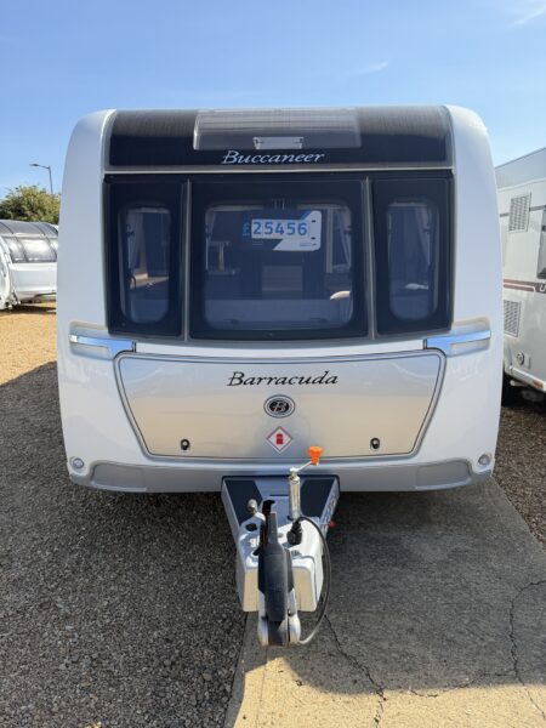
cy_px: 364
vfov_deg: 71.6
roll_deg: +0.7
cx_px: 273
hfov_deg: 56.8
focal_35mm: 24
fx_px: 505
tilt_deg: -12.0
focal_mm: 6.76
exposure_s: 1/3021
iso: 100
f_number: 1.78
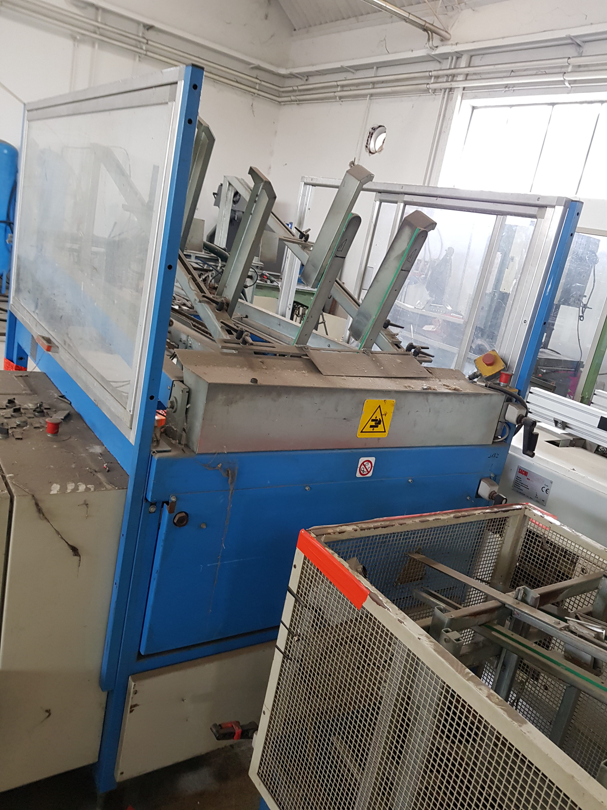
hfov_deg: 53.1
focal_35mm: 26
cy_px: 405
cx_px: 304
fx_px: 608
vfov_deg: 67.3
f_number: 1.7
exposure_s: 1/33
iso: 200
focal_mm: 4.2
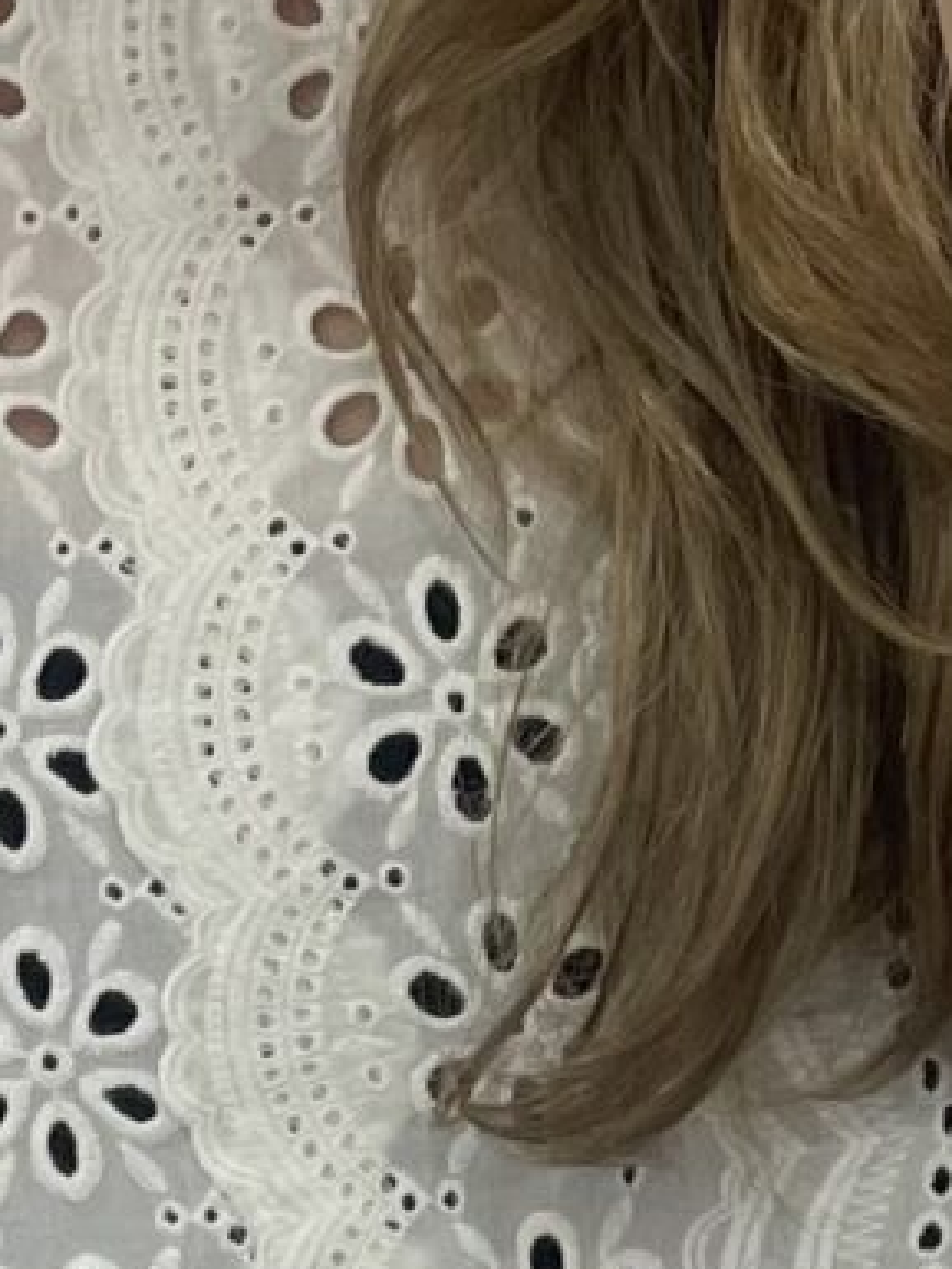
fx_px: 6340
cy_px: 0
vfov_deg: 11.3
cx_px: 520
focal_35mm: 173
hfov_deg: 8.6
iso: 125
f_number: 1.6
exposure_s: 1/50
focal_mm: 4.2
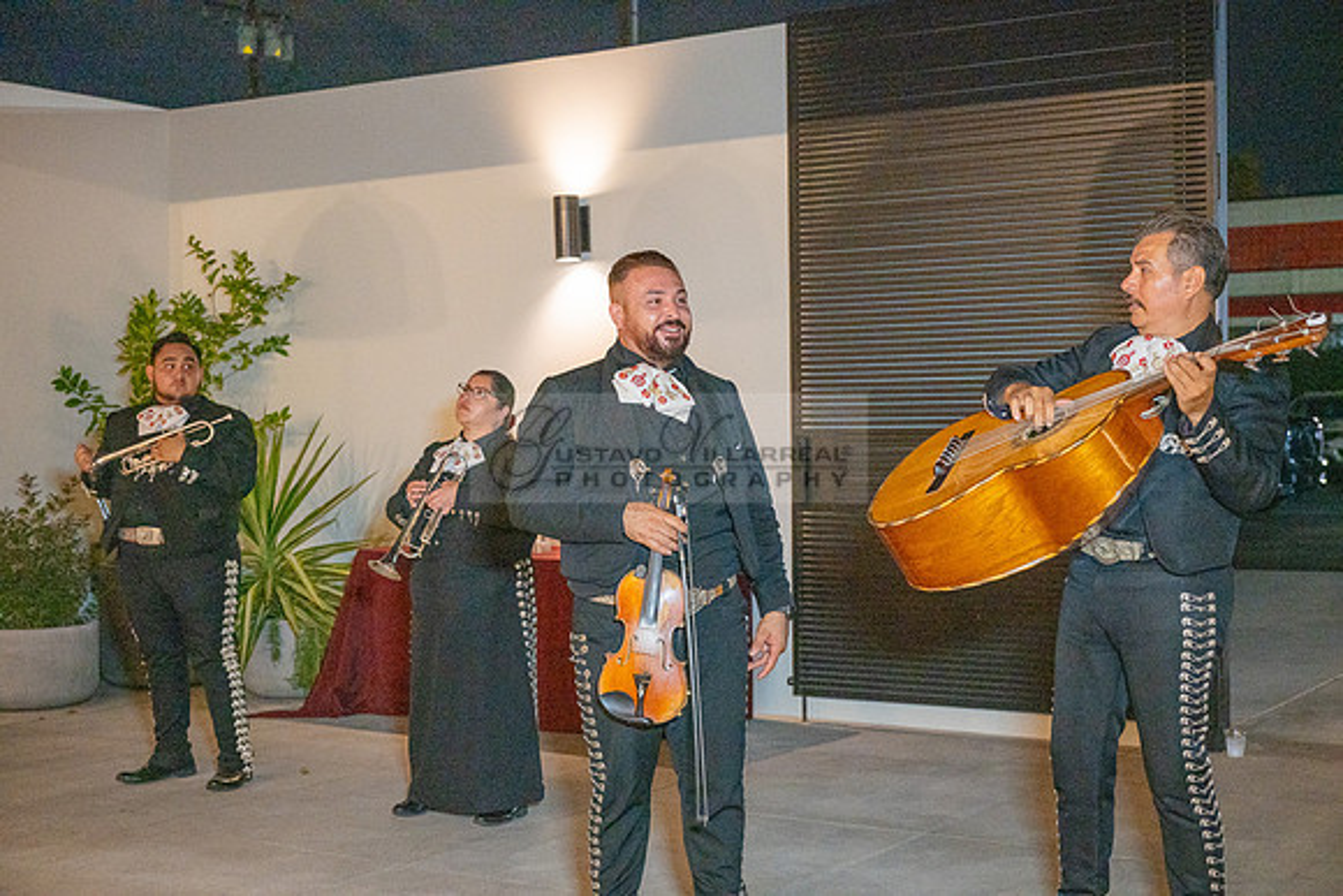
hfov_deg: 41.1
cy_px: 448
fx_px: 1791
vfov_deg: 28.1
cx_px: 672
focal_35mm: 48
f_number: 4
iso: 2500
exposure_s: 1/200
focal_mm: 48
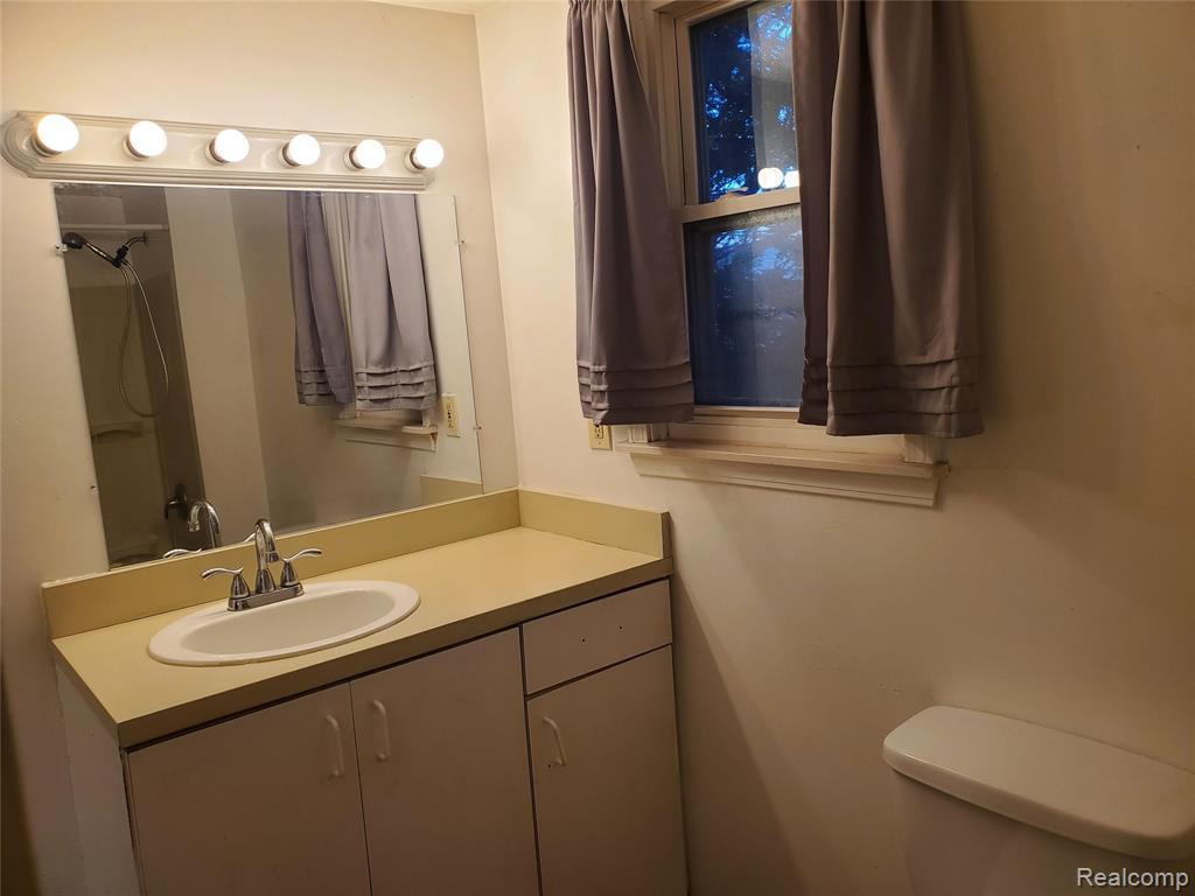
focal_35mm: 26
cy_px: 448
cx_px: 598
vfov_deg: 53.1
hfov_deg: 67.3
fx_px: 898
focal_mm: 4.3
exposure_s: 1/120
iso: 64
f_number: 2.4
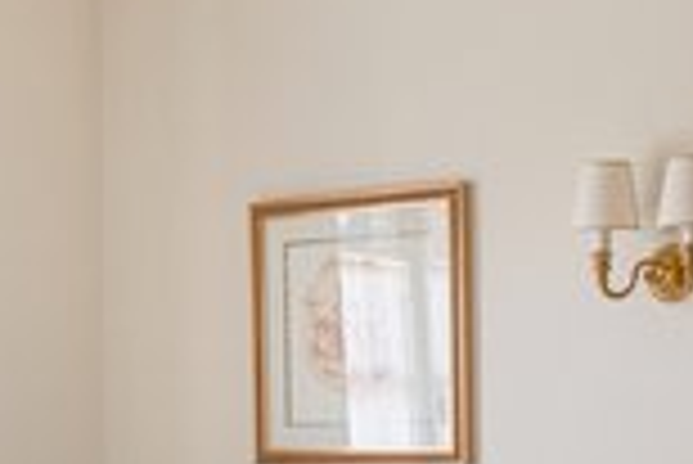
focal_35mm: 109
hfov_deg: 18.7
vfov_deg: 12.5
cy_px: 446
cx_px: 284
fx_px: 2100
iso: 500
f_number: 2.2
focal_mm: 35
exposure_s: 1/30
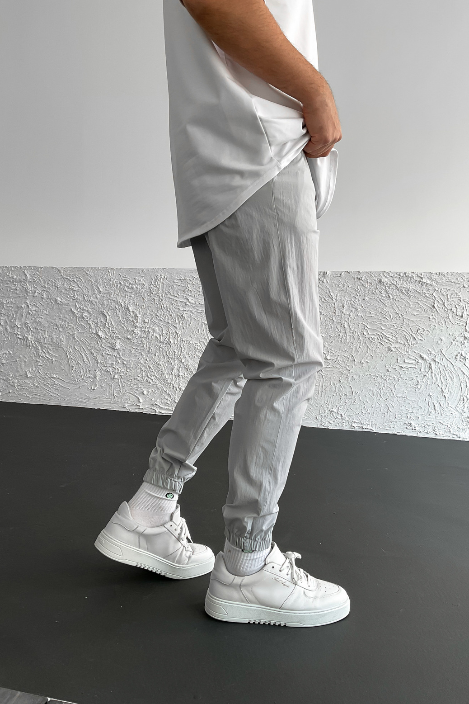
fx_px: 606
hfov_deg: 42.3
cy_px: 348
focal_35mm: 31
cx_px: 230
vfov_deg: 60.3
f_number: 1.8
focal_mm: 3
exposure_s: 1/120
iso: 25
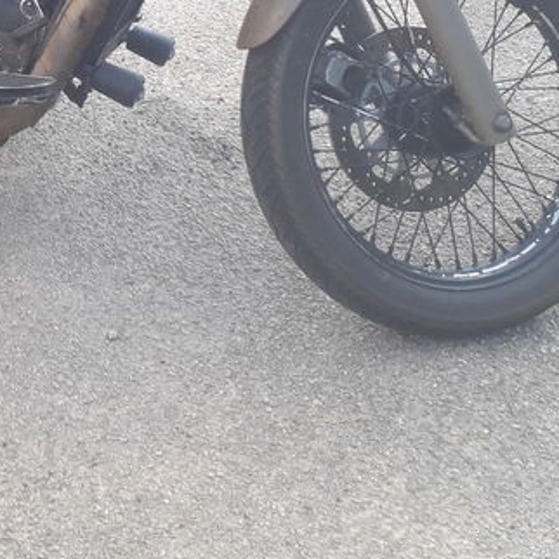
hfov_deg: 21.5
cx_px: -128
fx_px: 1352
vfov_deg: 22.2
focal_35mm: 74
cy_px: -43
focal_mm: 3.6
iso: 40
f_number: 1.9
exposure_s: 1/100
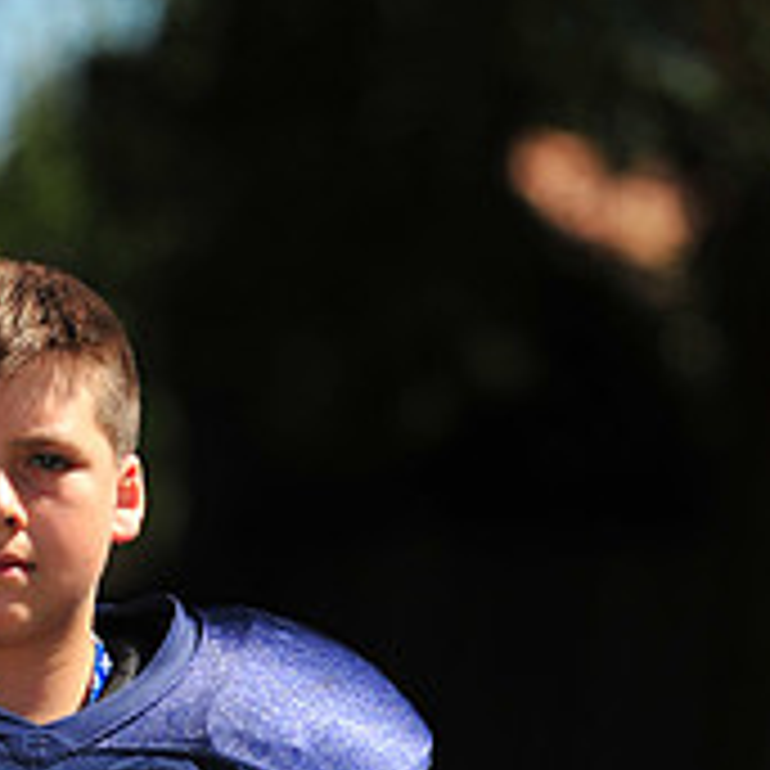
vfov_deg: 3.5
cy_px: 1045
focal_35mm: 503
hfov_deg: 3.5
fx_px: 12659
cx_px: 50
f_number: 4.5
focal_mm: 175
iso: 400
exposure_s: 1/3200
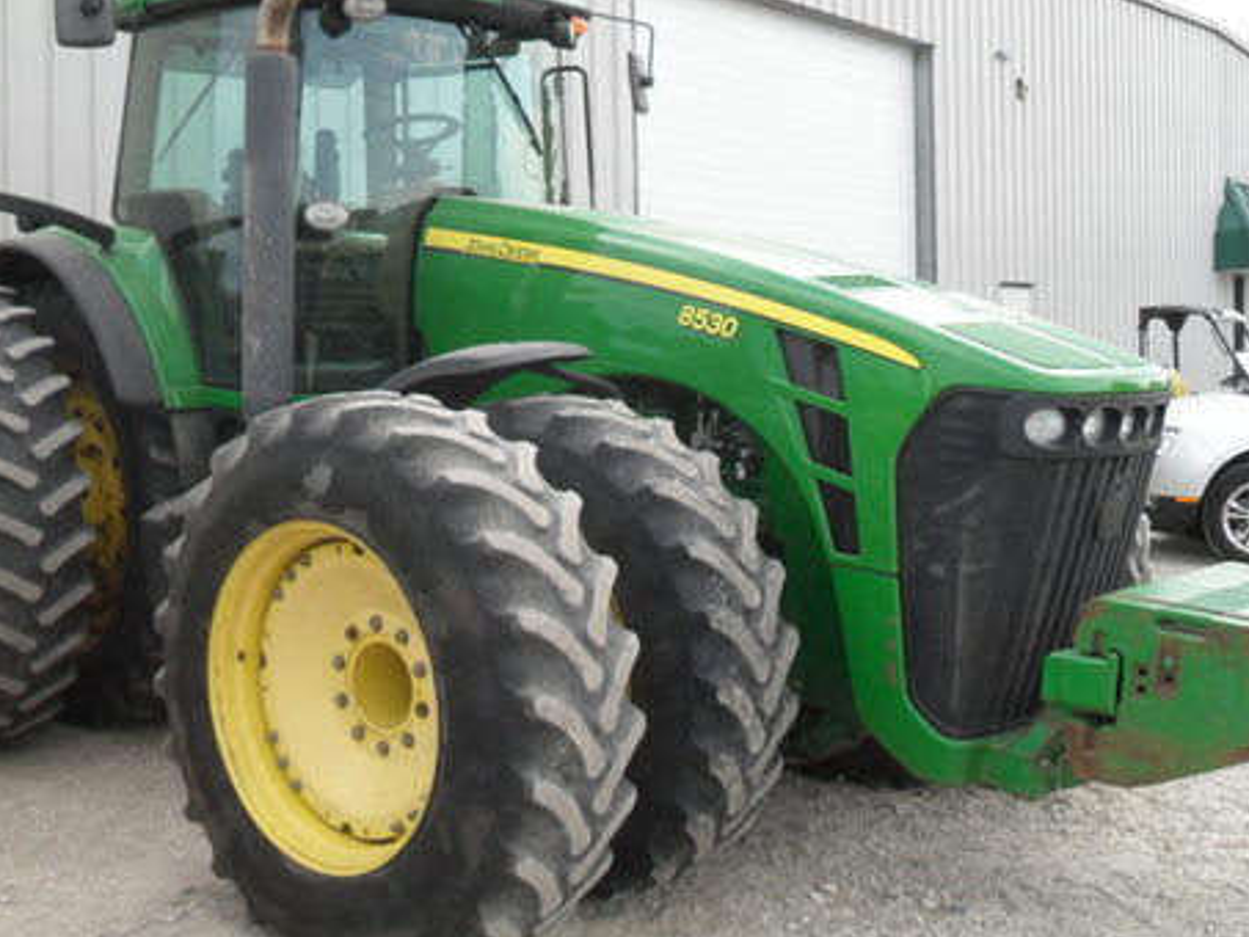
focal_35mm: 42
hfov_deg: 44.7
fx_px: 1516
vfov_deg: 34.3
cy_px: 424
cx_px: 543
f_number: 2.8
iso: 100
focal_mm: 6.2
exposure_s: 1/500
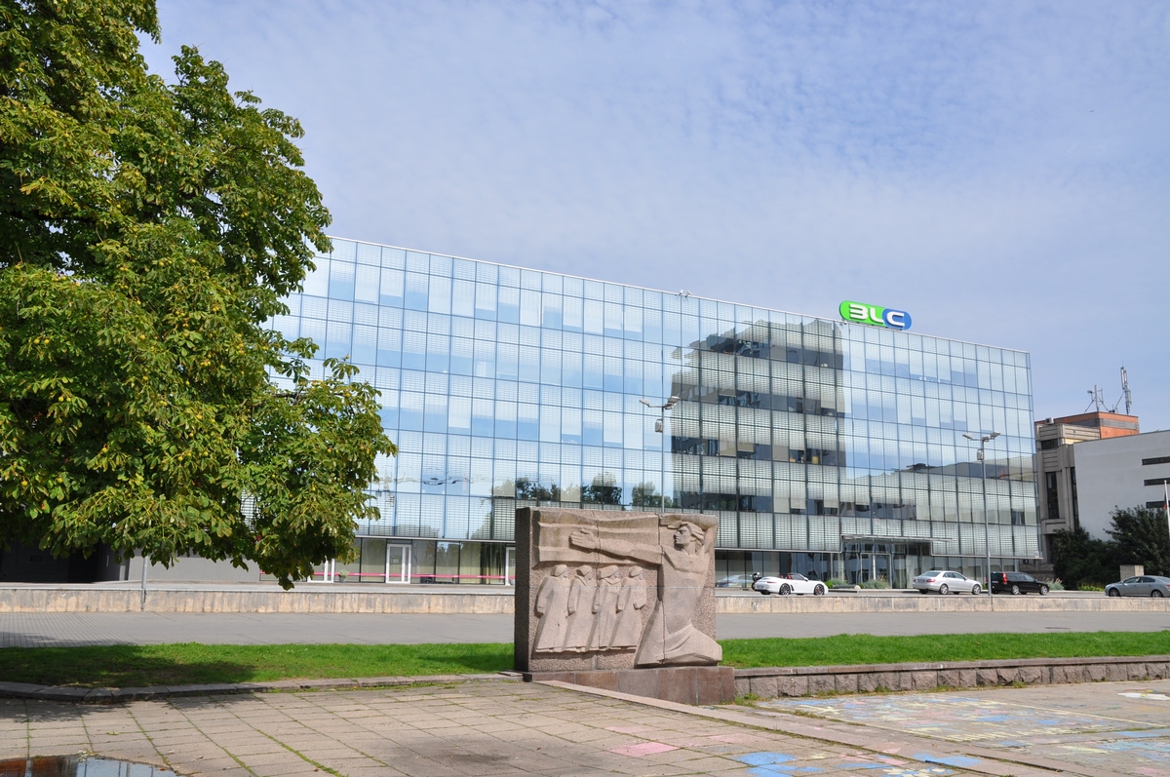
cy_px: 388
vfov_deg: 39.9
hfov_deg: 57.3
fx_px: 1071
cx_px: 585
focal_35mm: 33
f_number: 10
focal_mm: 22
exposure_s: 1/400
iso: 200
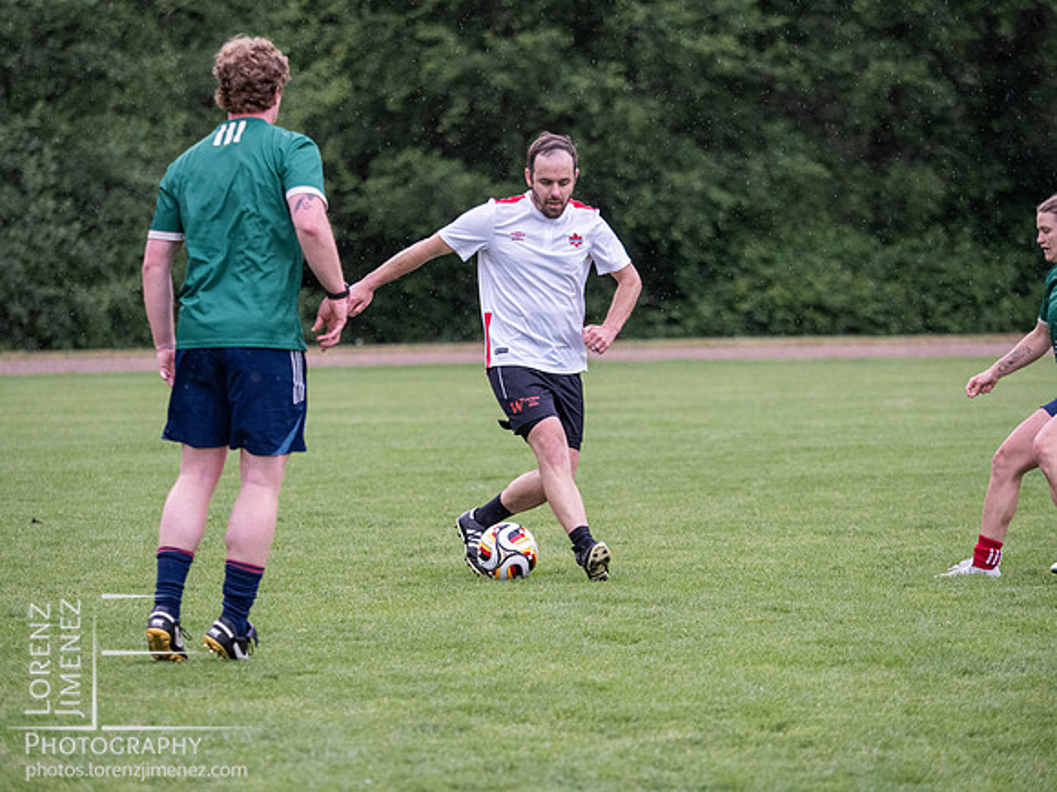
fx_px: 7328
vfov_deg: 6.2
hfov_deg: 8.2
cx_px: 528
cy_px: 396
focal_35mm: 240
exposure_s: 1/1250
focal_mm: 120
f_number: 2.8
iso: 1600
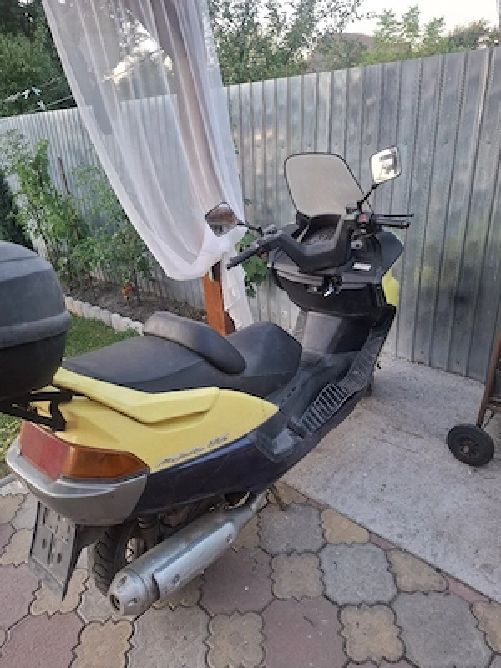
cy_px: 334
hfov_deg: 58.9
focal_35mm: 23
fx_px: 444
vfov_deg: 73.9
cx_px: 250
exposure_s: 1/100
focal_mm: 5.54
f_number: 1.8
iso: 125
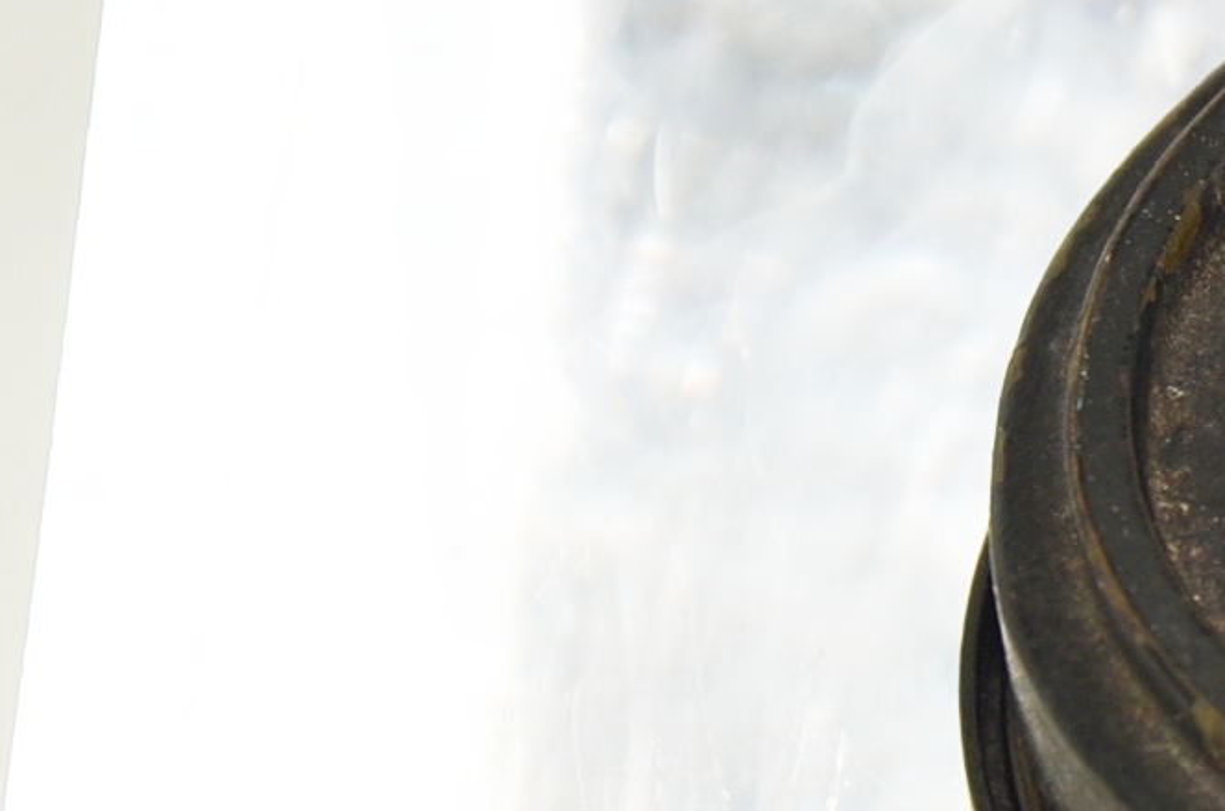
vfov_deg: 1.8
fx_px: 25563
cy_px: 397
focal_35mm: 753
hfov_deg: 2.7
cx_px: 1757
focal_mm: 135
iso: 200
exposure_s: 1/160
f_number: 5.6
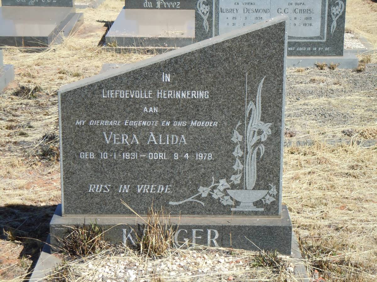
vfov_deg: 16.6
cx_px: 188
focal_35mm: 89
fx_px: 969
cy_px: 141
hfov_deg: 22.0
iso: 200
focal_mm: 16
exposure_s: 1/800
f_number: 4.4
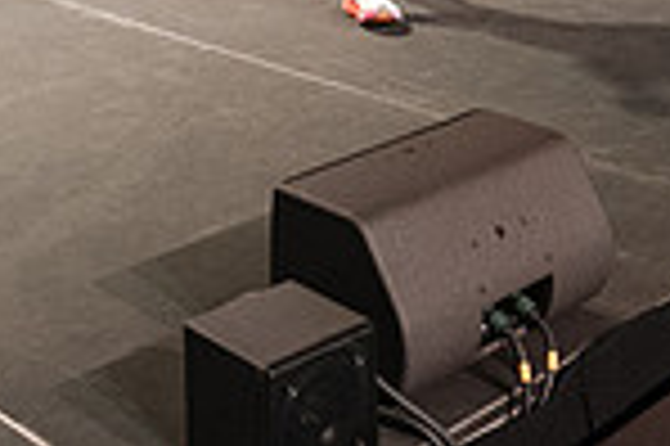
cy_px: -421
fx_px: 1450
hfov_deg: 26.0
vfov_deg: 14.7
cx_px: 382
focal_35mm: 78
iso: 3200
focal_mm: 20
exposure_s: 1/160
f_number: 2.8
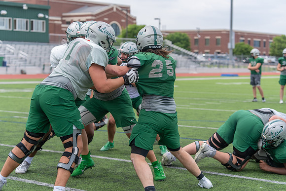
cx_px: 143
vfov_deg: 17.1
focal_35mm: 80
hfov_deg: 25.4
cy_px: 96
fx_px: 636
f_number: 3.5
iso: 160
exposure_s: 1/1250
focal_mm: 80
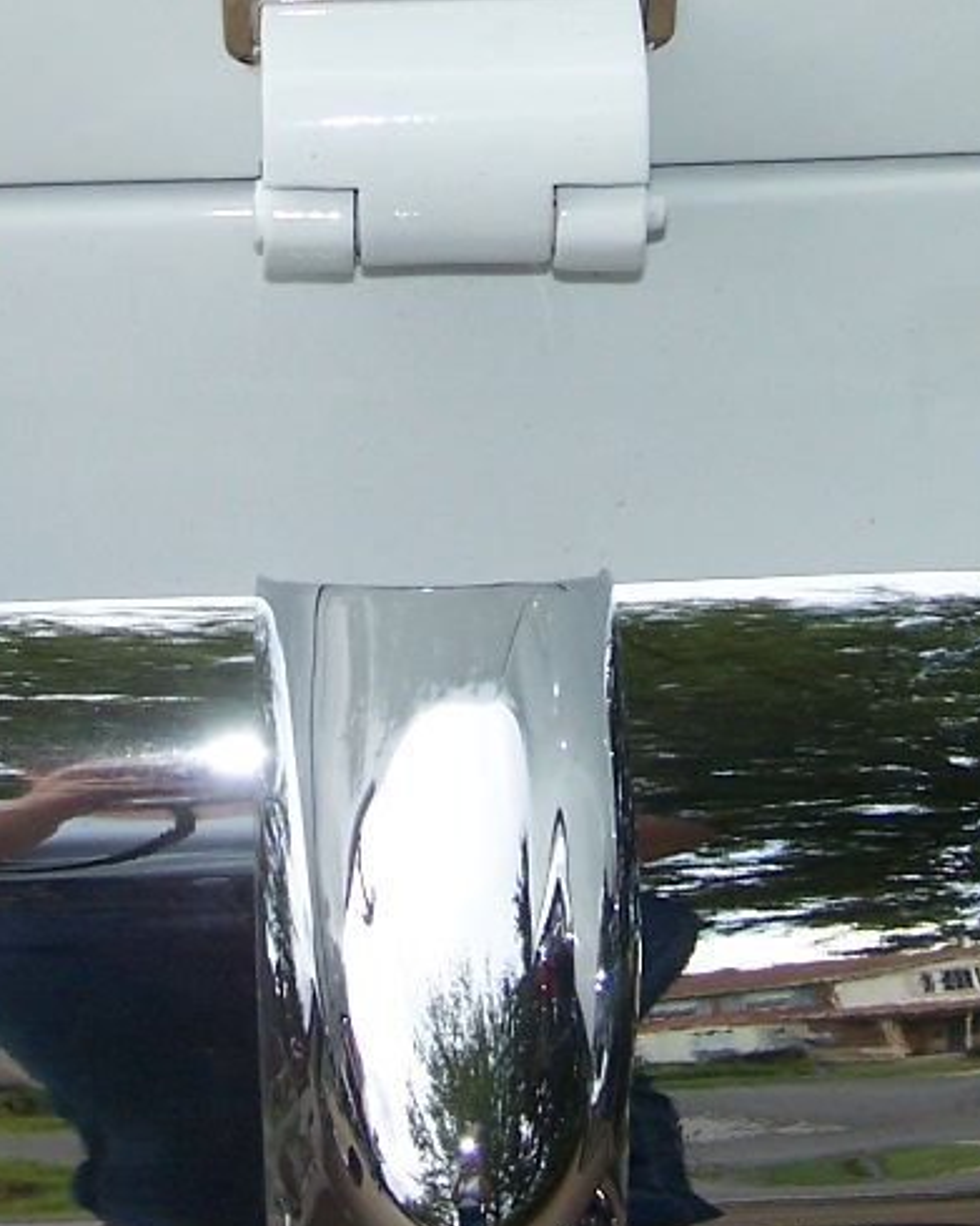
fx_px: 3300
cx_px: 434
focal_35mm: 91
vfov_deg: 20.6
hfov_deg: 16.9
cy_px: 120
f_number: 2.8
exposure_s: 1/250
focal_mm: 6.3
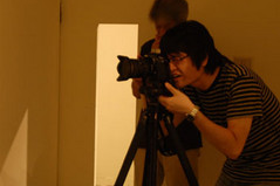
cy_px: 81
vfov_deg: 16.6
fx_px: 637
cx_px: 57
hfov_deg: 24.4
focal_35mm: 82
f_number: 3.8
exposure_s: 1/13
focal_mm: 29
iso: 800
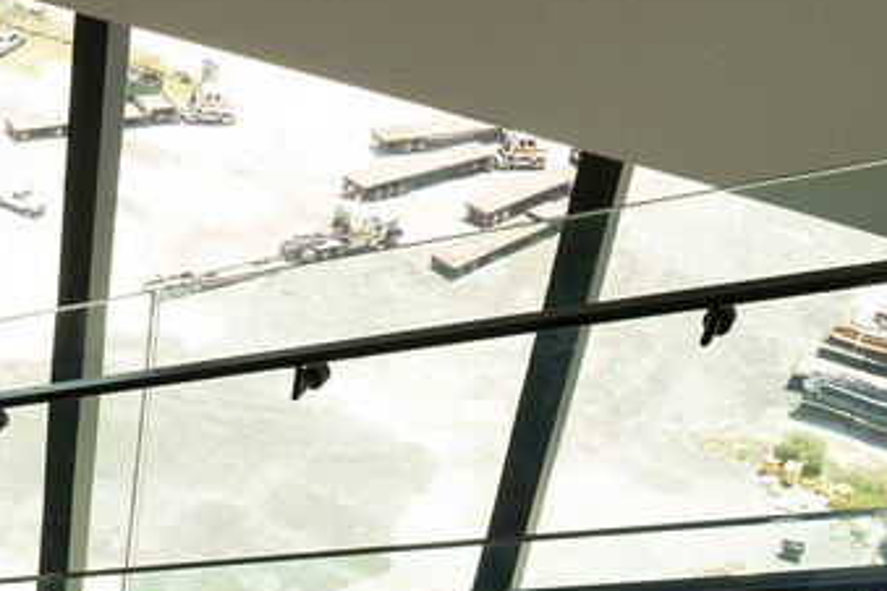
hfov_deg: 24.9
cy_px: 890
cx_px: -37
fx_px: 1897
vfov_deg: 16.2
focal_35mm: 77
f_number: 9
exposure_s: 1/40
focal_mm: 18
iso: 100
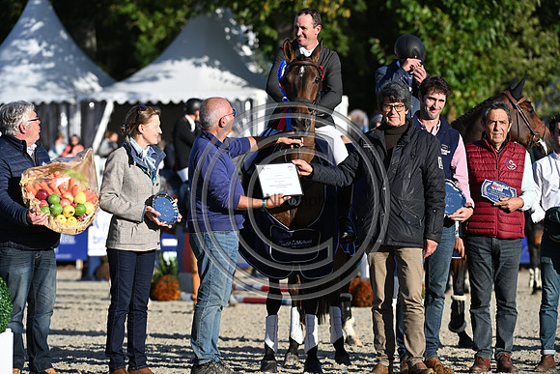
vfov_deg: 6.9
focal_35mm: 200
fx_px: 3112
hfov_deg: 10.3
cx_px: 280
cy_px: 187
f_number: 5.6
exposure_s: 1/800
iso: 220
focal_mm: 200
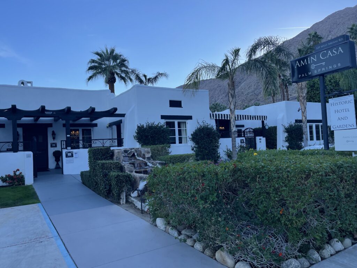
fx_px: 268
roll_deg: +2.5
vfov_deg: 53.1
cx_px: 178
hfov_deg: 67.3
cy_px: 134
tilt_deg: +3.2
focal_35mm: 26
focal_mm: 5.1
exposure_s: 1/1323
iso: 32
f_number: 1.6
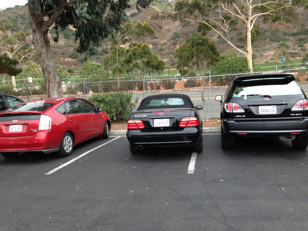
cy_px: 116
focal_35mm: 33
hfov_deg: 55.4
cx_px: 154
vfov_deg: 42.9
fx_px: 294
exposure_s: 1/167
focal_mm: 4.13
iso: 50
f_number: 2.4
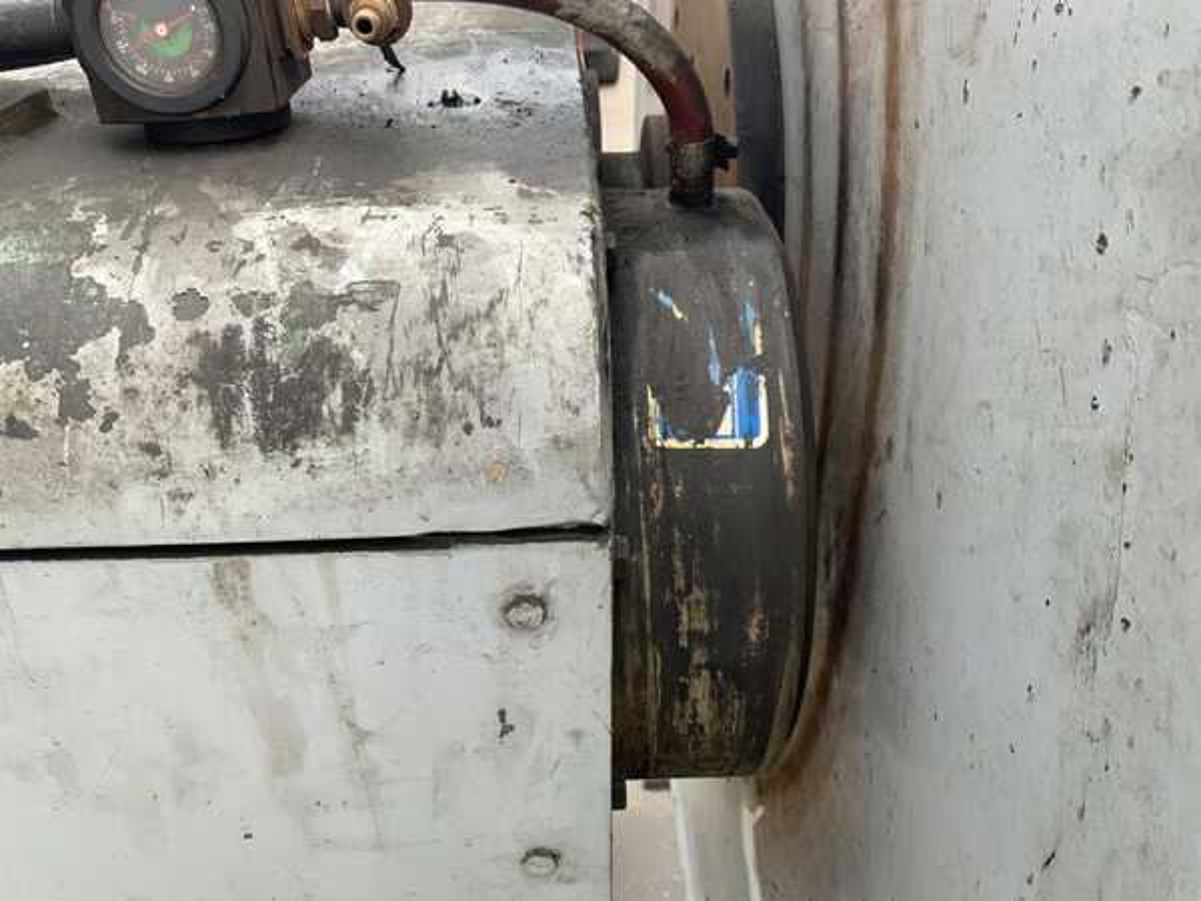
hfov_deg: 61.7
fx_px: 1006
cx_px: 600
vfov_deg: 48.2
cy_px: 450
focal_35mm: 29
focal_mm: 3
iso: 16
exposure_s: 1/201
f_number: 1.8
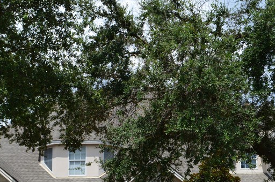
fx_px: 534
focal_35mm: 70
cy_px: 158
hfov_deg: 28.8
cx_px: 116
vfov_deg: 19.1
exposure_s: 1/400
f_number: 11
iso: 400
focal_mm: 22
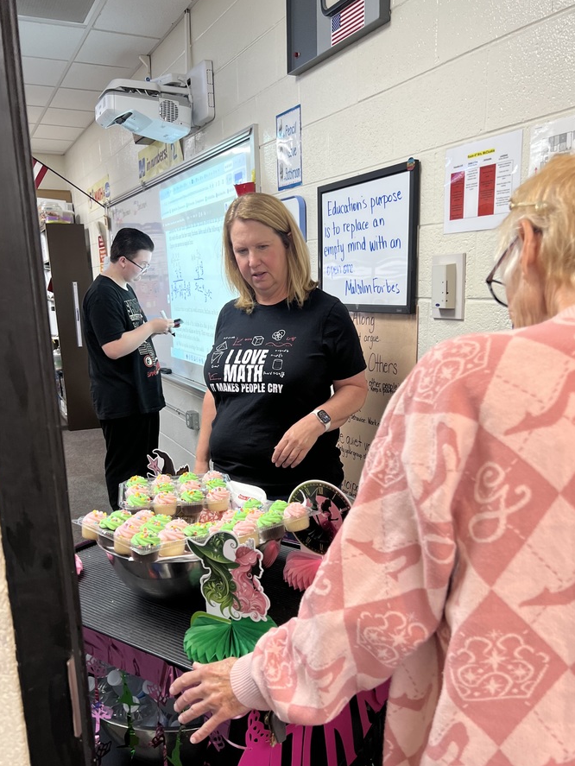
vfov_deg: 59.7
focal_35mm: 30
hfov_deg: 46.8
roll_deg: +2.0
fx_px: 664
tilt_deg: -14.0
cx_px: 309
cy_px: 440
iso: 80
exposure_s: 1/60
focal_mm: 5.7
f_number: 1.5
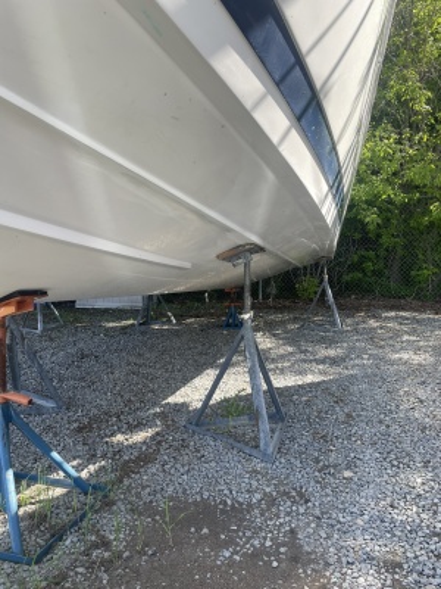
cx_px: 220
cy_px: 294
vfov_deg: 67.3
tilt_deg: -3.8
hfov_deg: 53.1
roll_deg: +2.4
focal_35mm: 26
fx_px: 442
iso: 32
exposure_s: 1/438
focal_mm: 4.2
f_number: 1.6
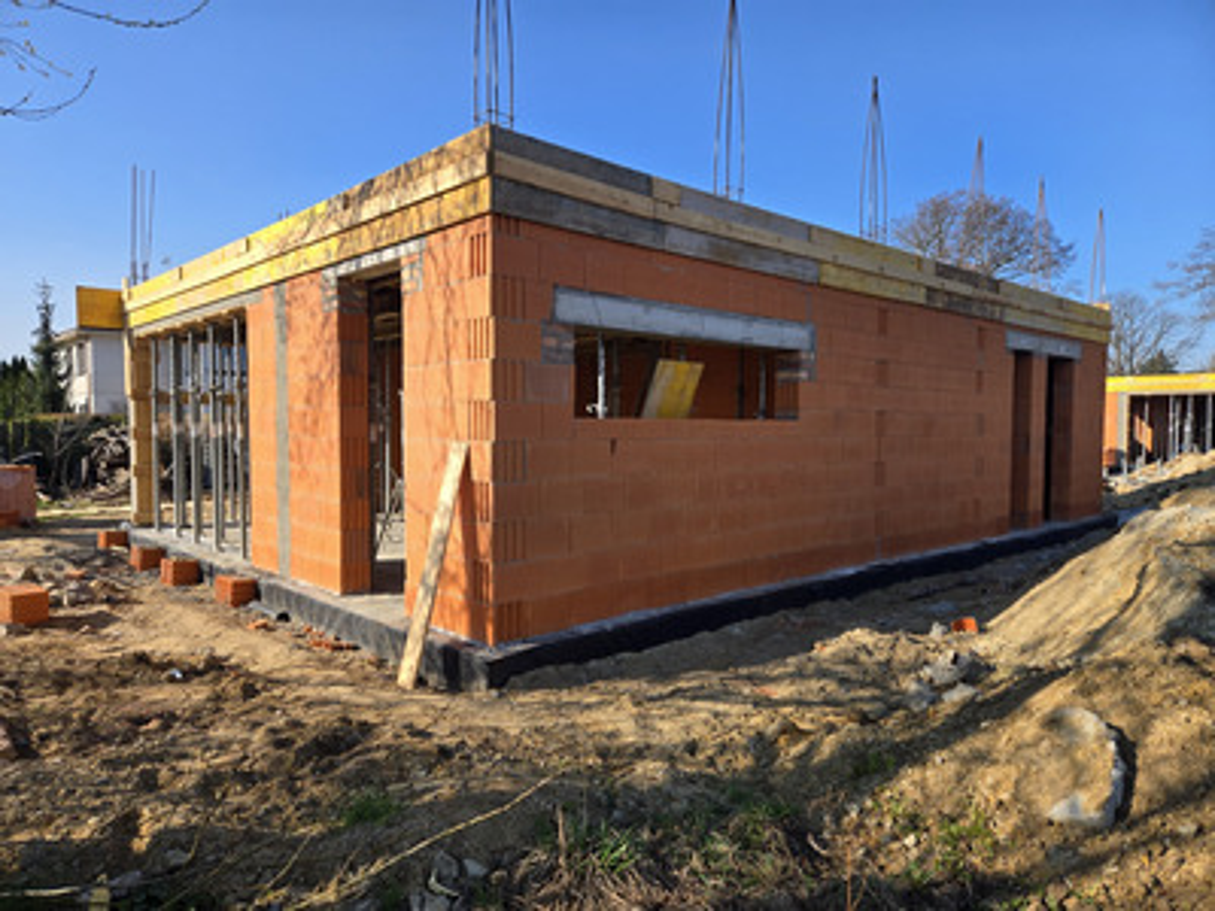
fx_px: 807
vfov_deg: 58.9
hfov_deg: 73.9
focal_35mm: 23
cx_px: 608
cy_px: 456
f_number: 1.8
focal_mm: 5.4
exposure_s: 1/2921
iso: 64
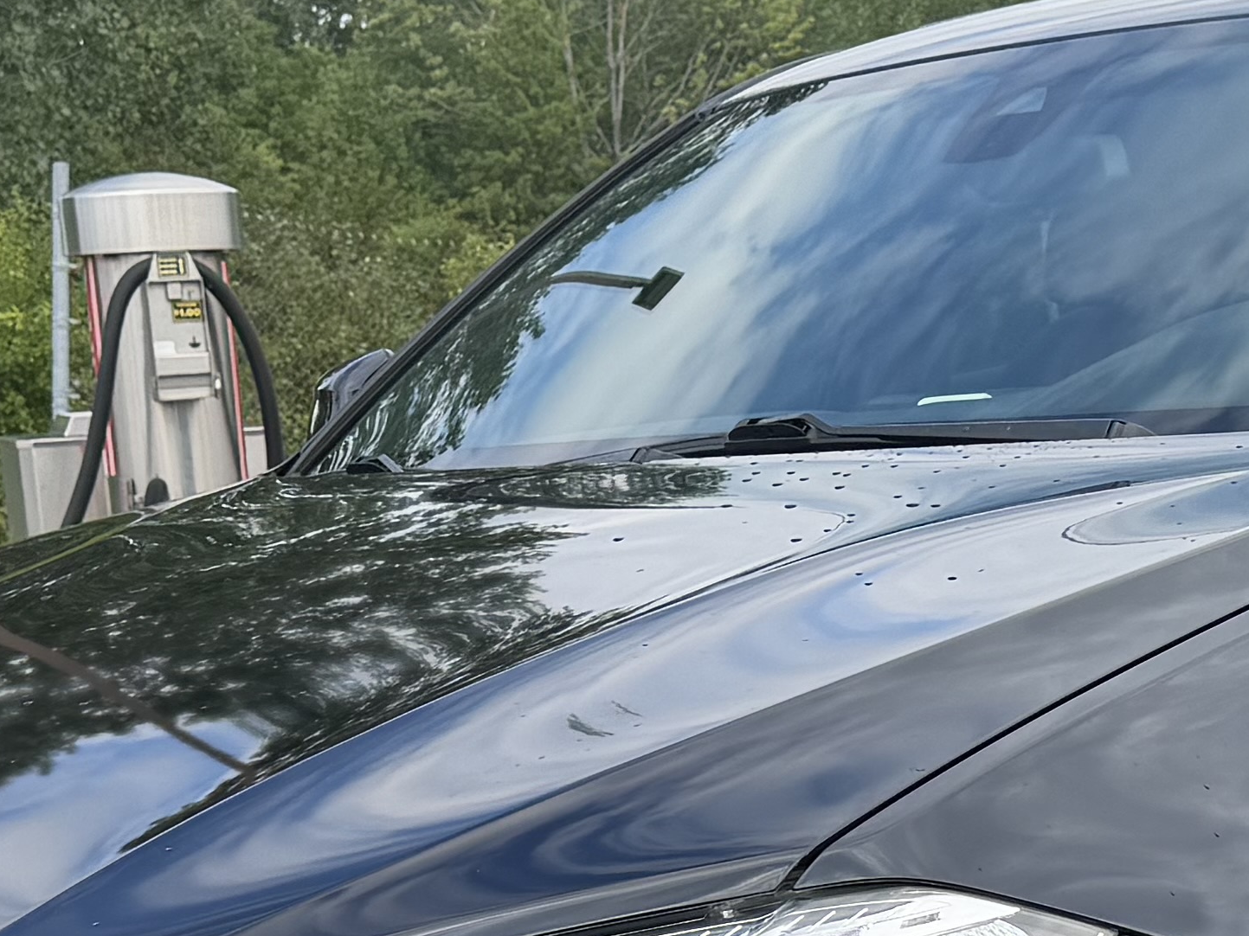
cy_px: 967
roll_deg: +6.1
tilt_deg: -10.0
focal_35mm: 95
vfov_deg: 15.2
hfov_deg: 20.5
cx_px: 898
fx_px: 3427
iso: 80
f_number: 1.78
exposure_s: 1/1091
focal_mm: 6.76
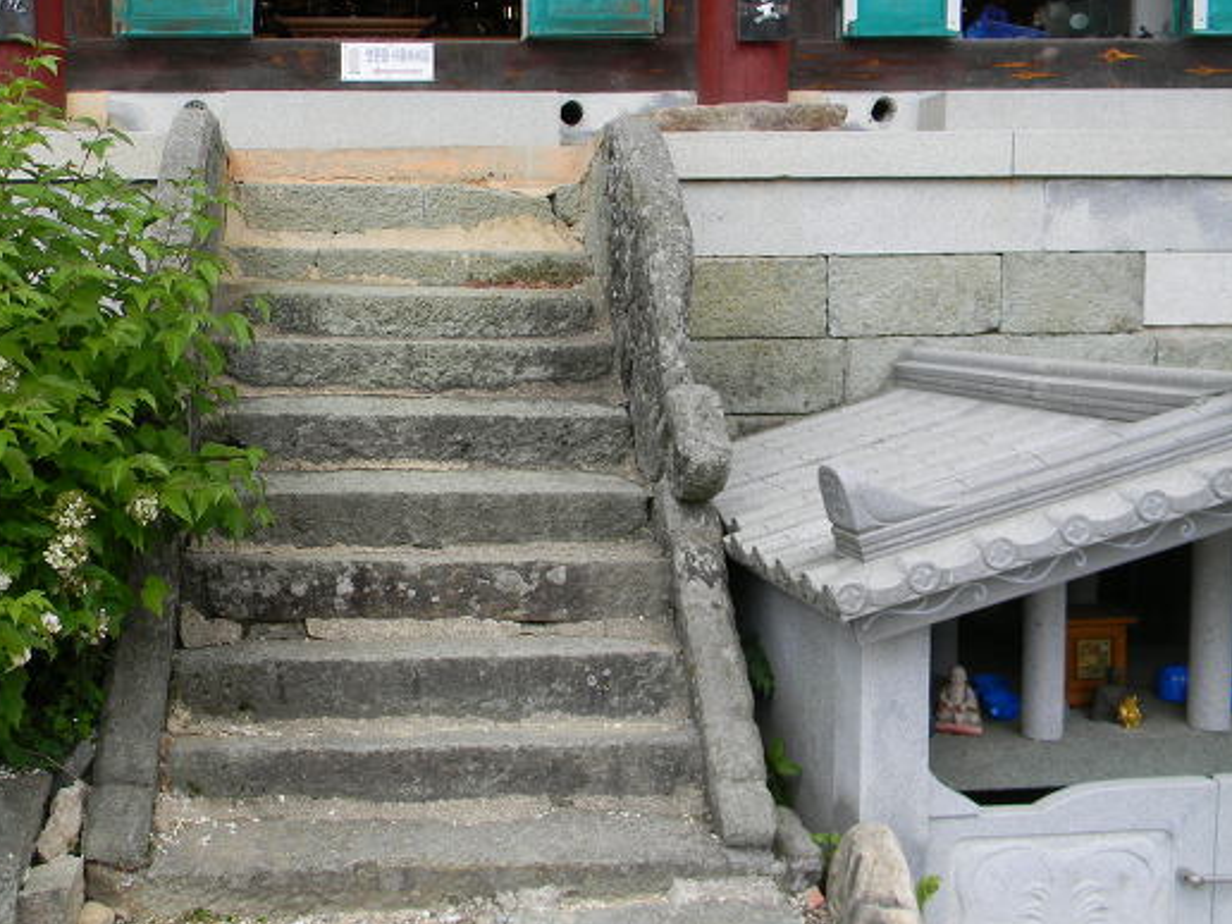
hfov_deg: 48.2
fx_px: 1352
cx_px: 415
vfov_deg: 37.7
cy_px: 409
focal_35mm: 38
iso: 80
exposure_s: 1/467
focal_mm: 5
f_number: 3.5
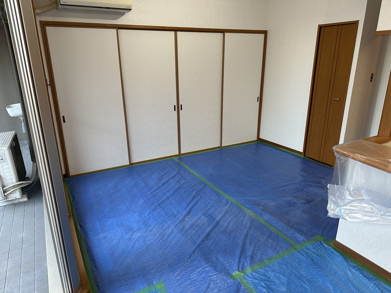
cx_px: 196
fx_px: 271
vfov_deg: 56.8
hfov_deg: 71.6
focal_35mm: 24
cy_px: 146
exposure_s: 1/120
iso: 250
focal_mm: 6.86
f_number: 1.78
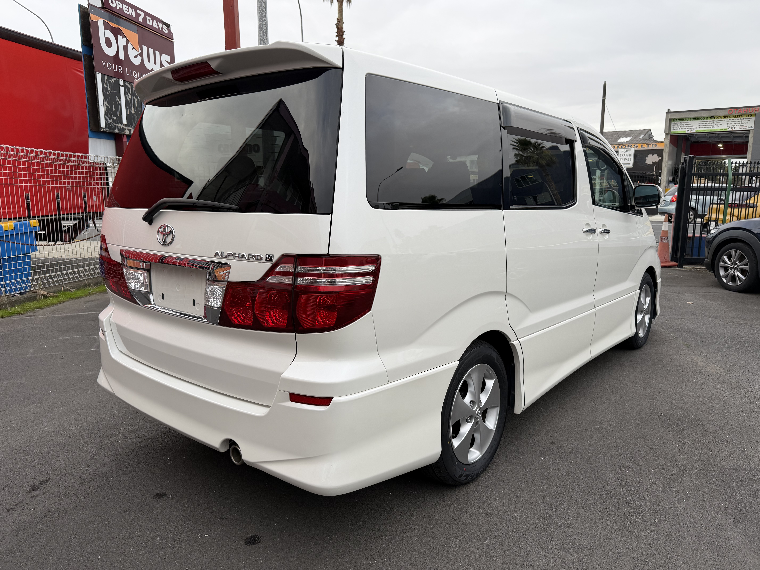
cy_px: 285
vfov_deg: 56.8
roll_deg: +0.1
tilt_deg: -9.3
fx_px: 527
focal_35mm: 24
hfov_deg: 71.6
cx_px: 380
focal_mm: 6.76
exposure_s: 1/236
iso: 64
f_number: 1.78
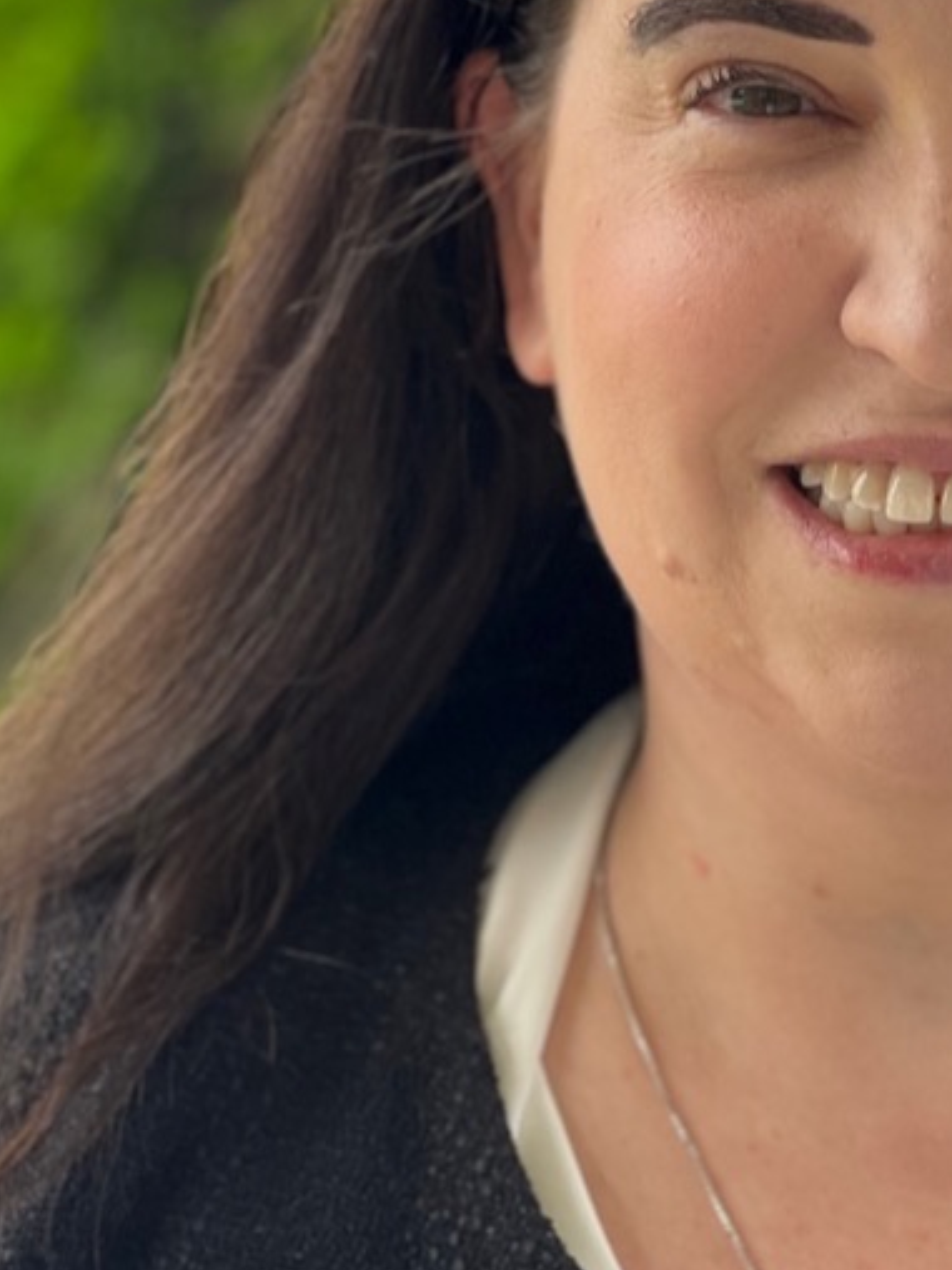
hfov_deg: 9.1
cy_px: 421
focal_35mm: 162
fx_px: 5943
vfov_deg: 12.2
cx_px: 947
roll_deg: -0.5
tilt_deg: -5.6
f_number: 2.8
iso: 40
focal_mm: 9
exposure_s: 1/121
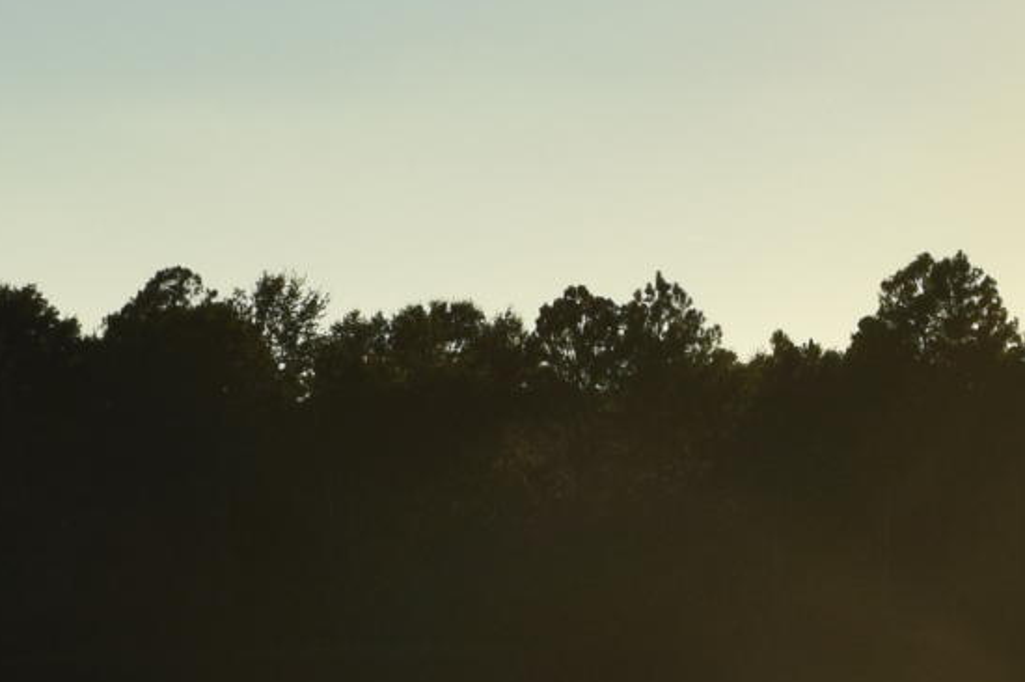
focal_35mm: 205
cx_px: 1381
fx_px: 5825
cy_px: 814
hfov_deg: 9.8
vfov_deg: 6.7
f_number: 11
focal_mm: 25
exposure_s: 1/1600
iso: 200
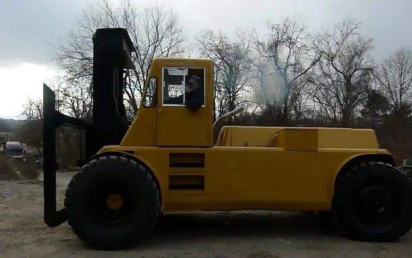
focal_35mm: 27
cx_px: 209
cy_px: 152
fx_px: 303
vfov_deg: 45.9
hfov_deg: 68.4
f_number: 4
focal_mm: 4.5
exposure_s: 1/200
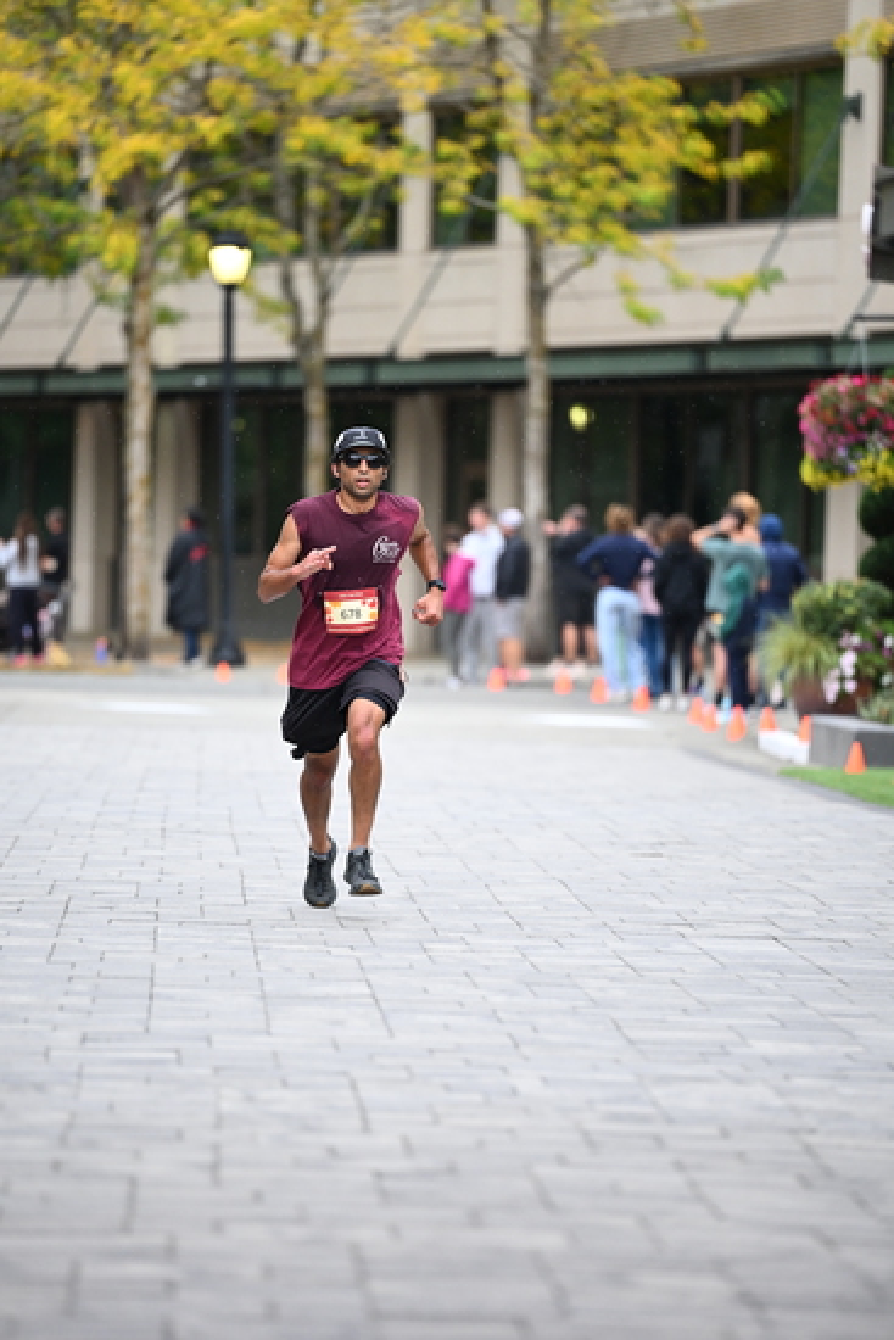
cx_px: 447
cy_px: 670
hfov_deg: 7.0
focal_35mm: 195
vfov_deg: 10.5
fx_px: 7259
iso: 1250
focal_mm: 195
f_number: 2.8
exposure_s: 1/1250
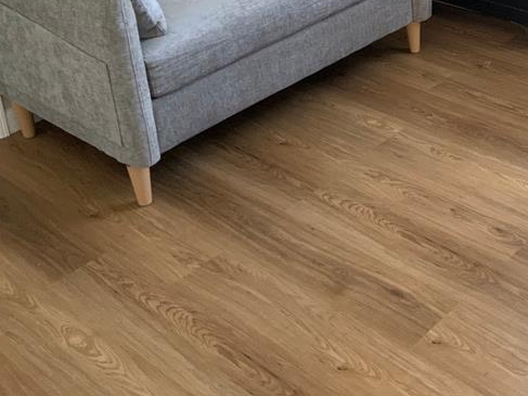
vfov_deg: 22.9
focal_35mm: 61
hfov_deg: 29.8
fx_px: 930
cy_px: -11
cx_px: 512
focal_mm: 3
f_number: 1.8
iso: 100
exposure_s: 1/60
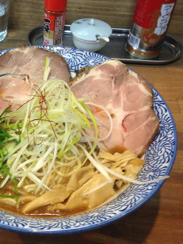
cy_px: 121
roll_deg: +0.7
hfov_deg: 31.6
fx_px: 317
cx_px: 45
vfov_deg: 42.1
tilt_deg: -44.3
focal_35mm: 45
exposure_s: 1/20
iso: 400
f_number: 2.4
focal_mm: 4.12
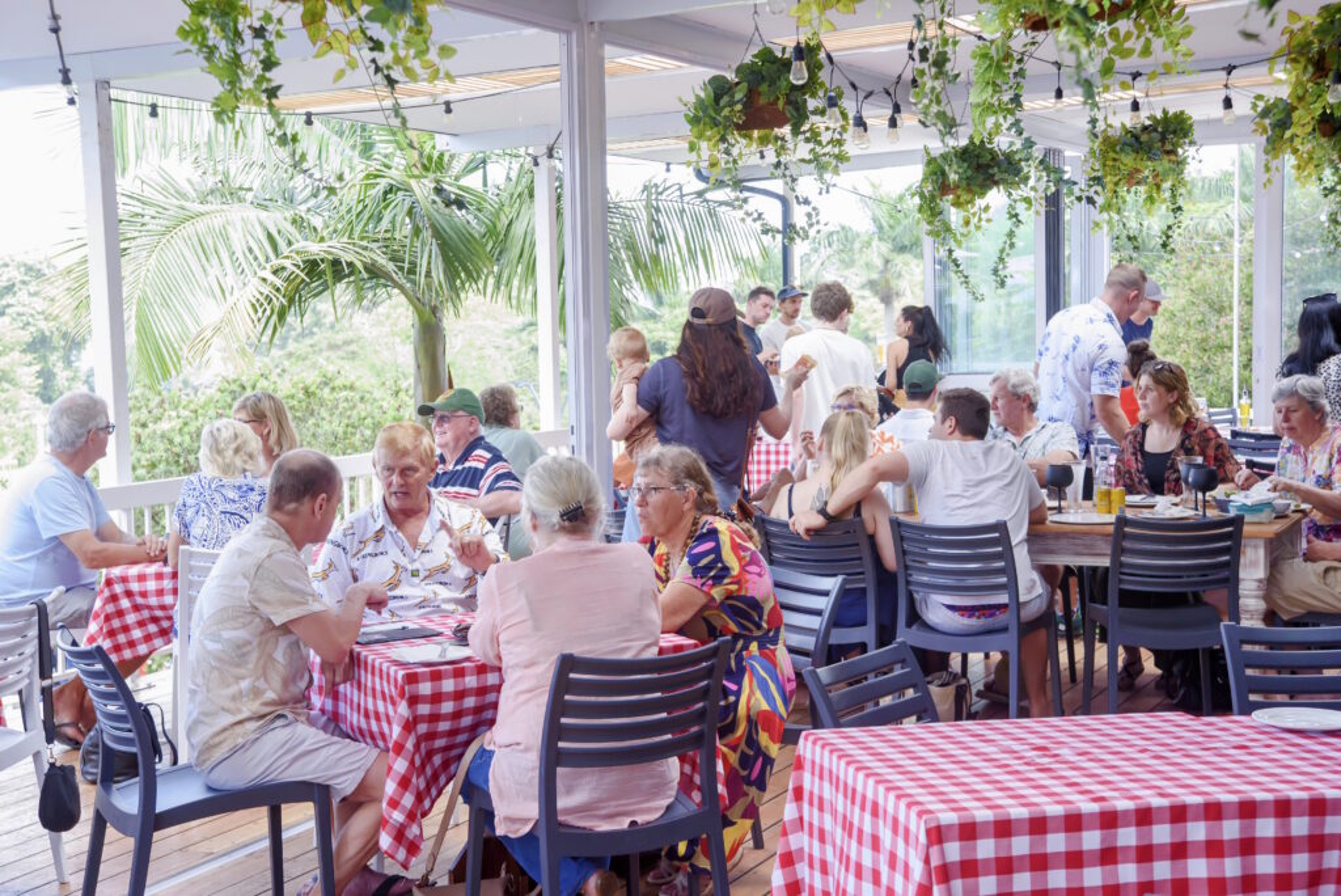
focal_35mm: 56
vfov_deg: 24.2
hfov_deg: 35.6
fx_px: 2087
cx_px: 670
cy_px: 448
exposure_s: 1/200
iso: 2000
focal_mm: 56
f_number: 8
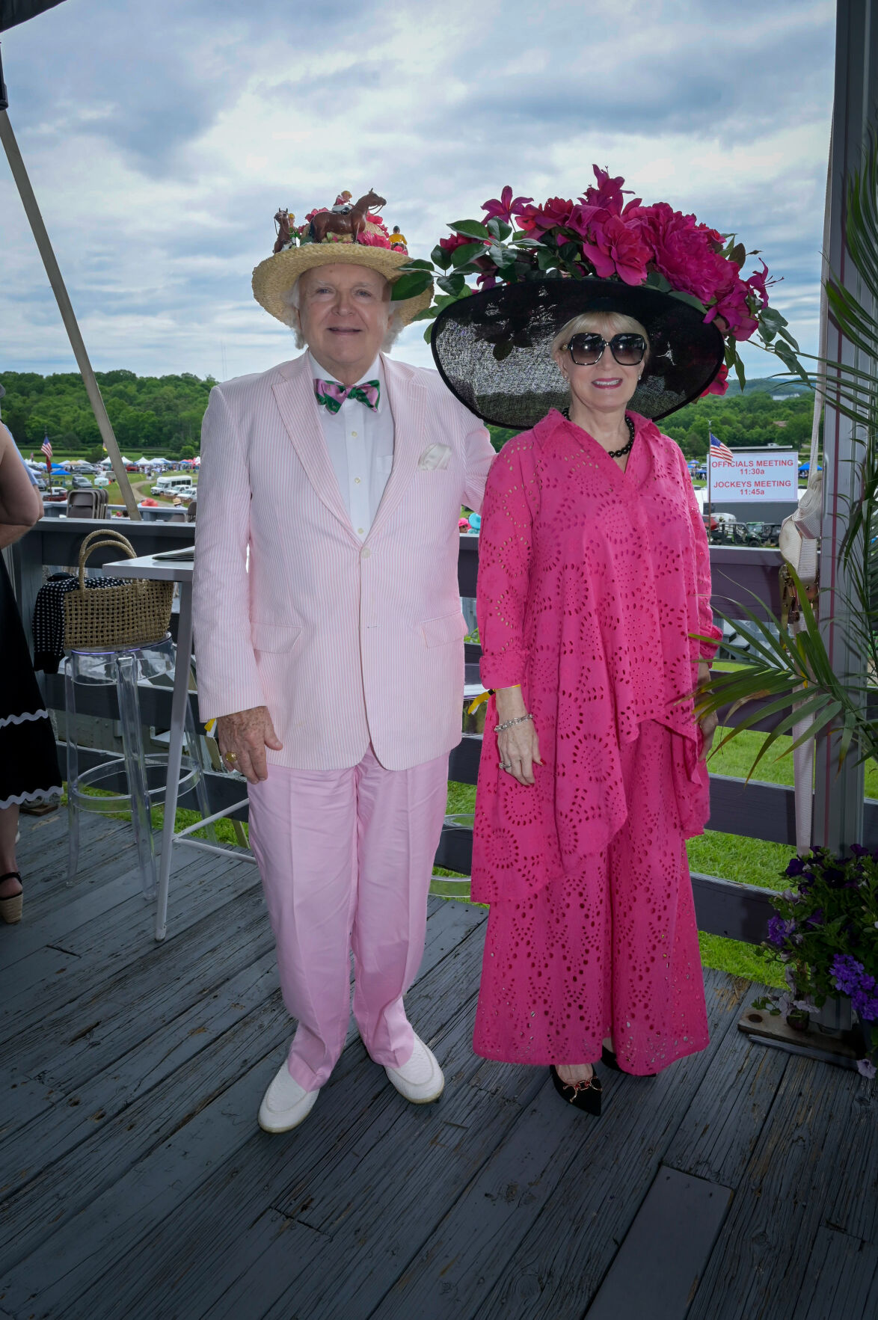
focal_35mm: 24
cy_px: 660
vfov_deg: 73.8
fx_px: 879
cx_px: 439
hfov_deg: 53.1
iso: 200
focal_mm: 24
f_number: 11
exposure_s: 1/160
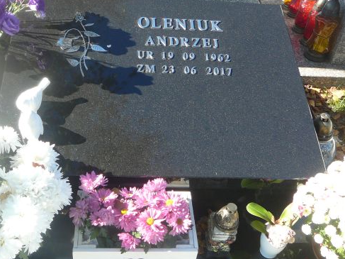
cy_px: 130
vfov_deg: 31.5
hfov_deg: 41.1
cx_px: 144
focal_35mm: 46
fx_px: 458
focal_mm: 5.2
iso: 80
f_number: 2.8
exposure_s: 1/250
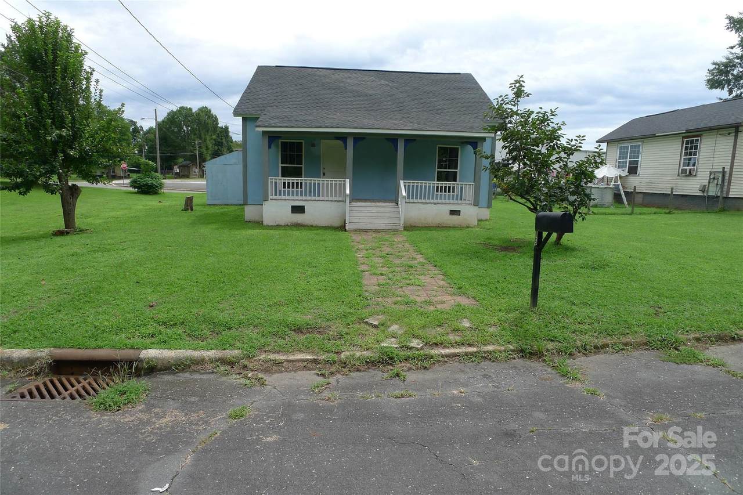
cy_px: 248
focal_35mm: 24
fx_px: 495
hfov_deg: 73.8
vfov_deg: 53.1
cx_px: 372
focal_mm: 5.1
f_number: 4
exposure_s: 1/500
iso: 80
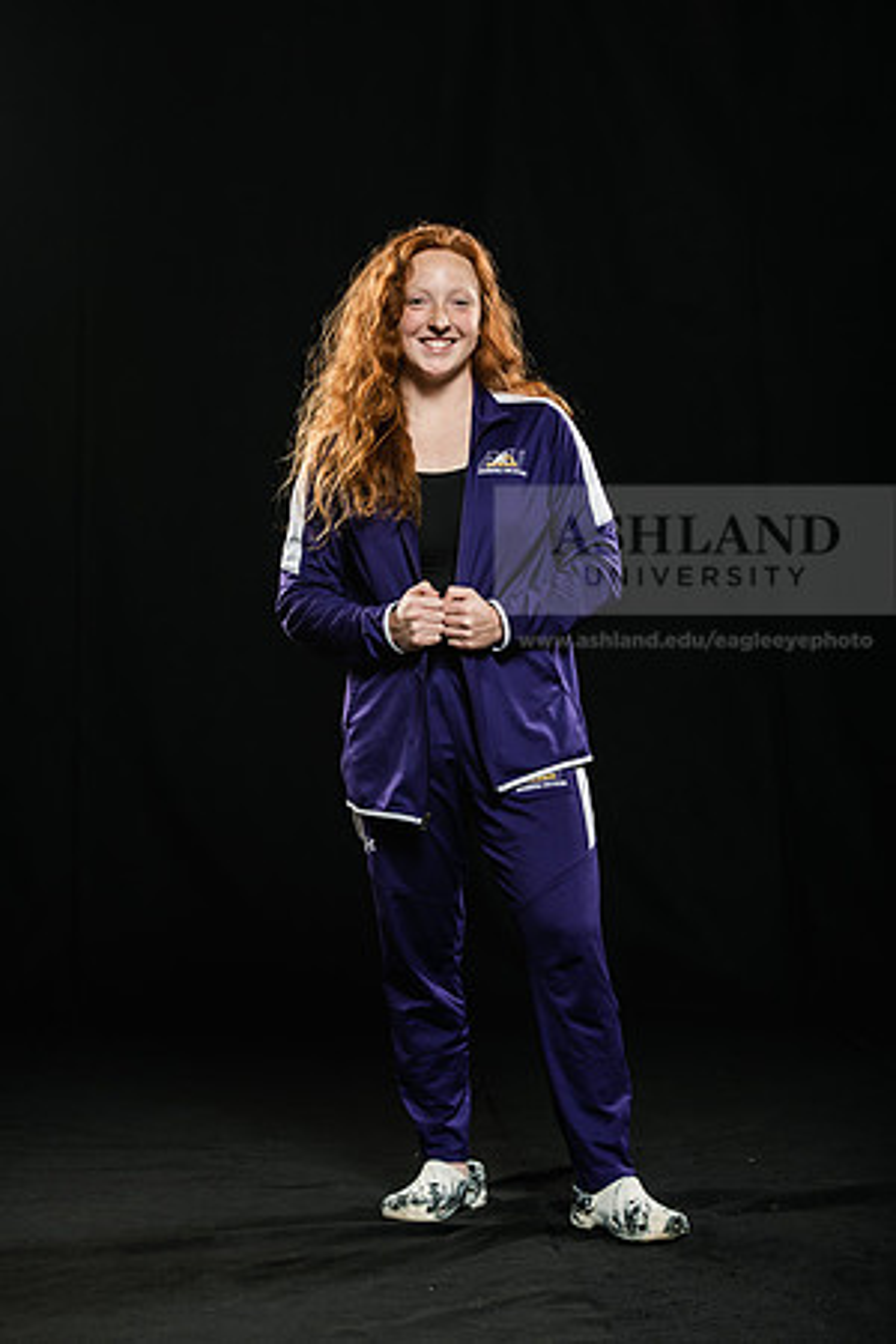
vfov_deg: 23.6
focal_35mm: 86
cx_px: 448
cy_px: 672
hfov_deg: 15.9
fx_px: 3210
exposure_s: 1/250
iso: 320
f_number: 5.6
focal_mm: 86
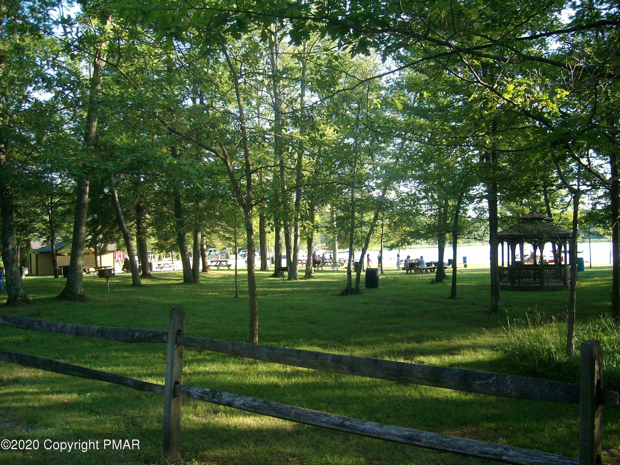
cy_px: 232
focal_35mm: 35
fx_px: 627
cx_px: 310
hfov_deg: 52.6
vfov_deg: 40.7
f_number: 2.8
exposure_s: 1/108
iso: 80
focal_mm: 5.8
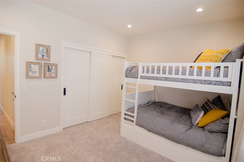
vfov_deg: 67.1
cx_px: 122
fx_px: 122
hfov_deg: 90.1
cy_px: 81
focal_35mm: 18
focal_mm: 12
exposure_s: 1/100
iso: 400
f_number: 5
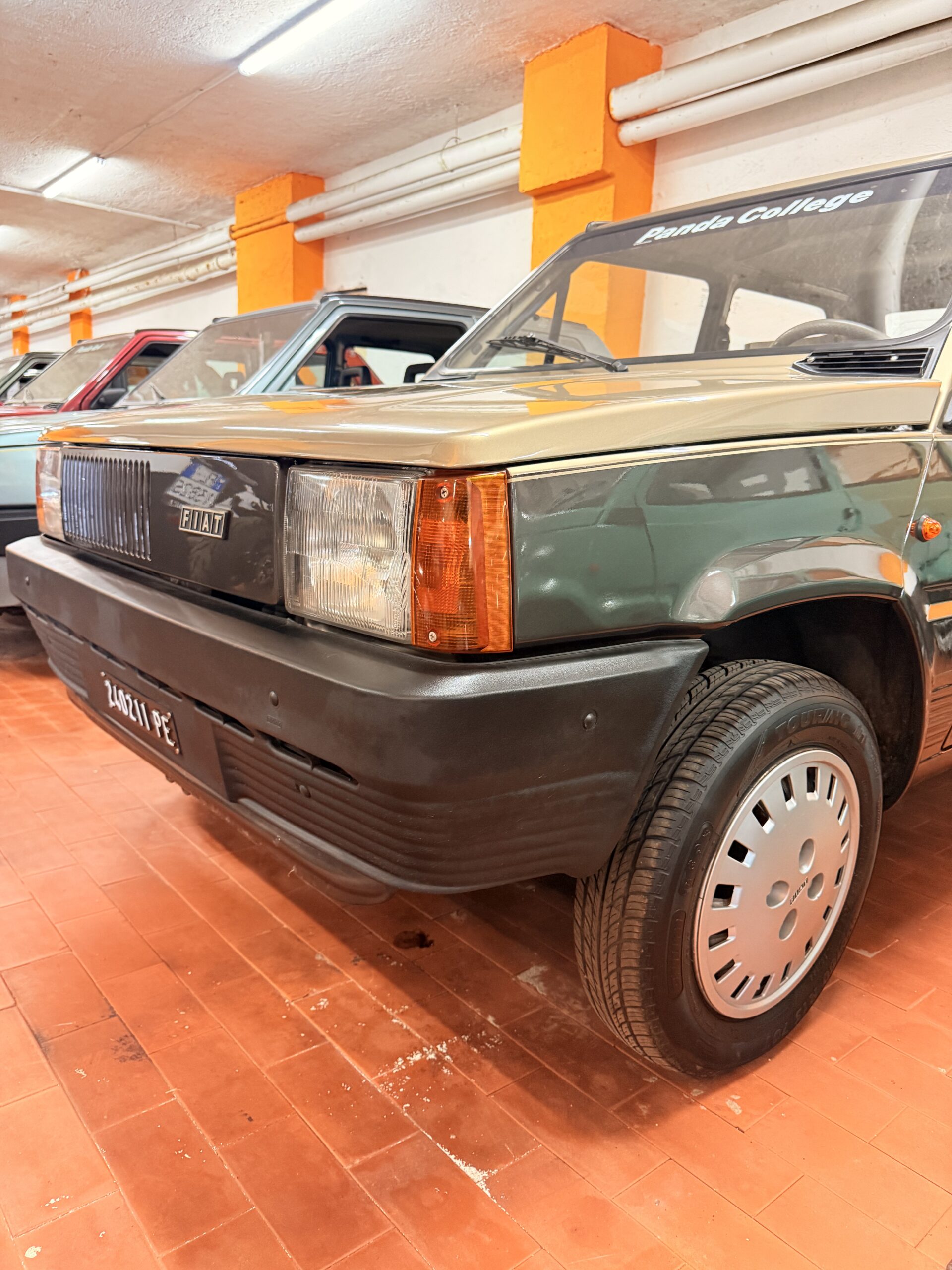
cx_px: 476
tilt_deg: -11.1
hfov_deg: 56.8
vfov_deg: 71.6
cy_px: 635
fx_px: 880
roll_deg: -2.7
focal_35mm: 24
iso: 320
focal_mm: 6.76
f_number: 1.78
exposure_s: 1/50
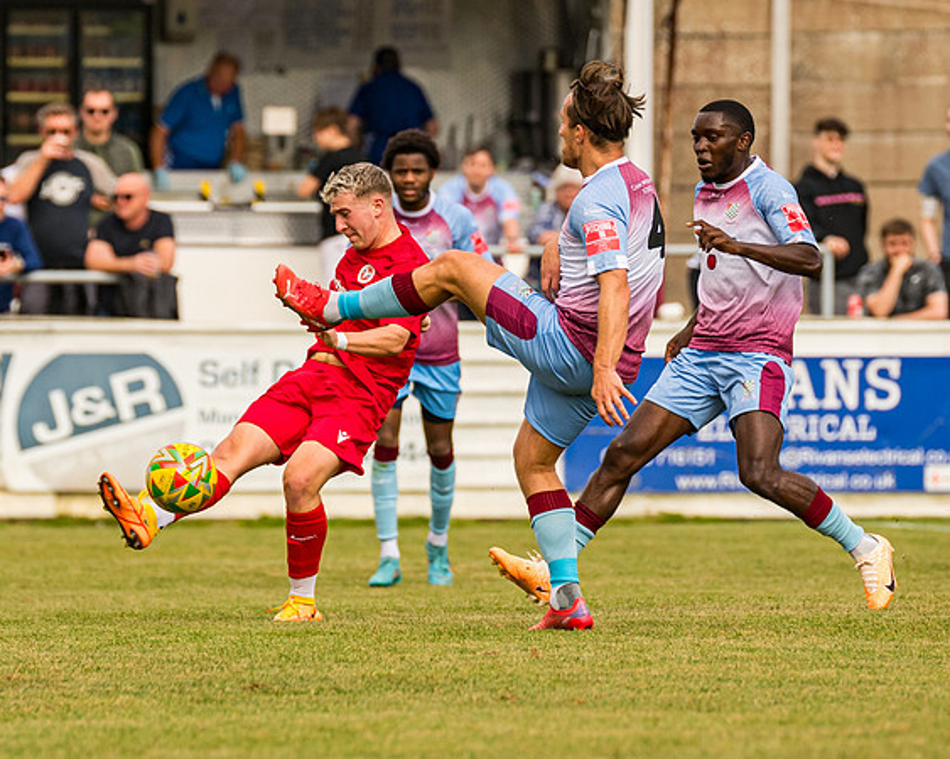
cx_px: 294
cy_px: 368
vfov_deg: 2.5
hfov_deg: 3.2
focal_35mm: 609
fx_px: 17124
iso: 640
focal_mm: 270
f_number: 4
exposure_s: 1/3200
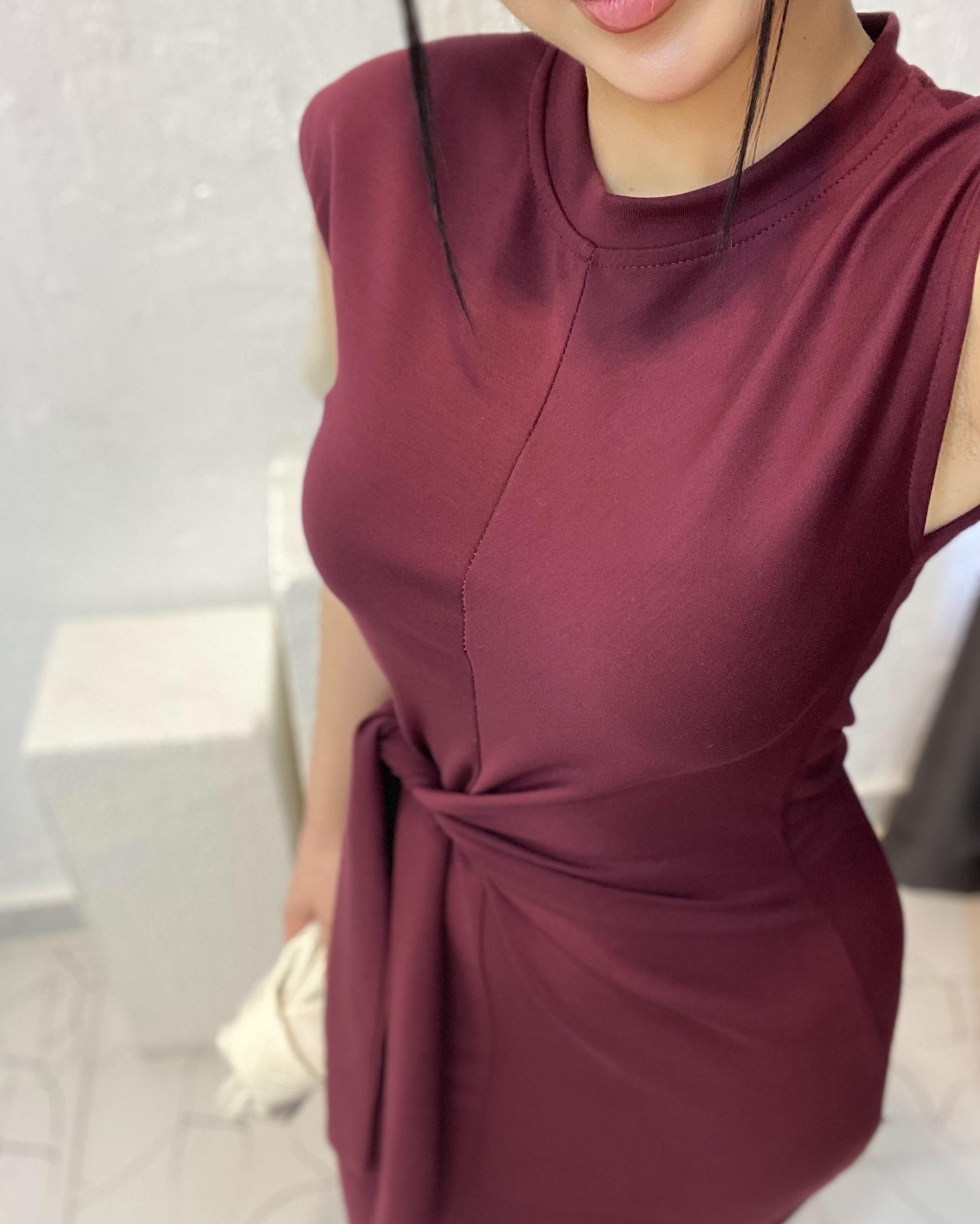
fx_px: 1160
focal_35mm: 32
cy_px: 561
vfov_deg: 55.6
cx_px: 479
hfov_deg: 45.8
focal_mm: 2.71
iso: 200
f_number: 2.2
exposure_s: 1/50
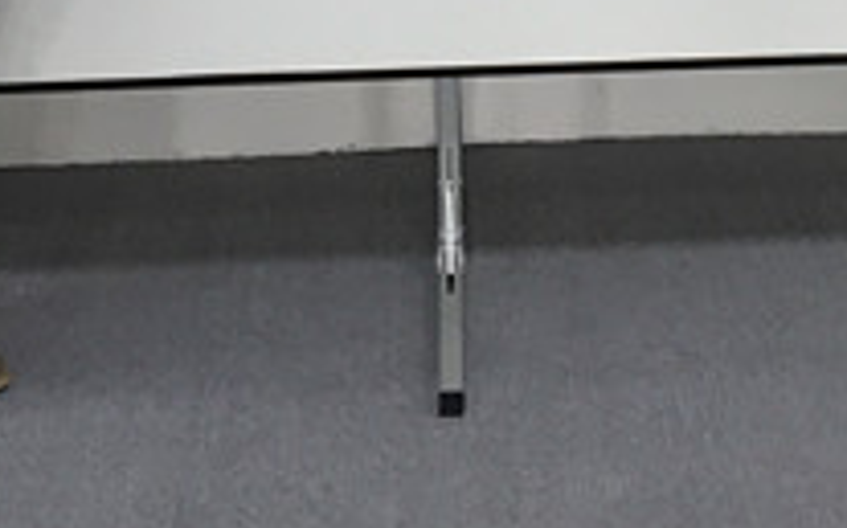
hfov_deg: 17.4
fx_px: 2745
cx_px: 663
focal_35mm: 119
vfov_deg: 9.9
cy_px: -659
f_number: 2.2
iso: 80
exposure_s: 1/33
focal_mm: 4.15
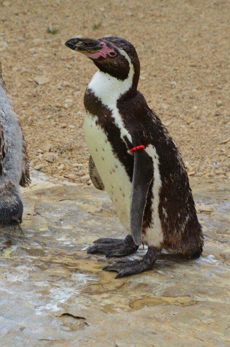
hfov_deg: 5.4
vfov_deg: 8.1
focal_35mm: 255
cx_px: 115
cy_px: 174
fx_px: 2454
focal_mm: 170
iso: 1250
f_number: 16
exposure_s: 1/800
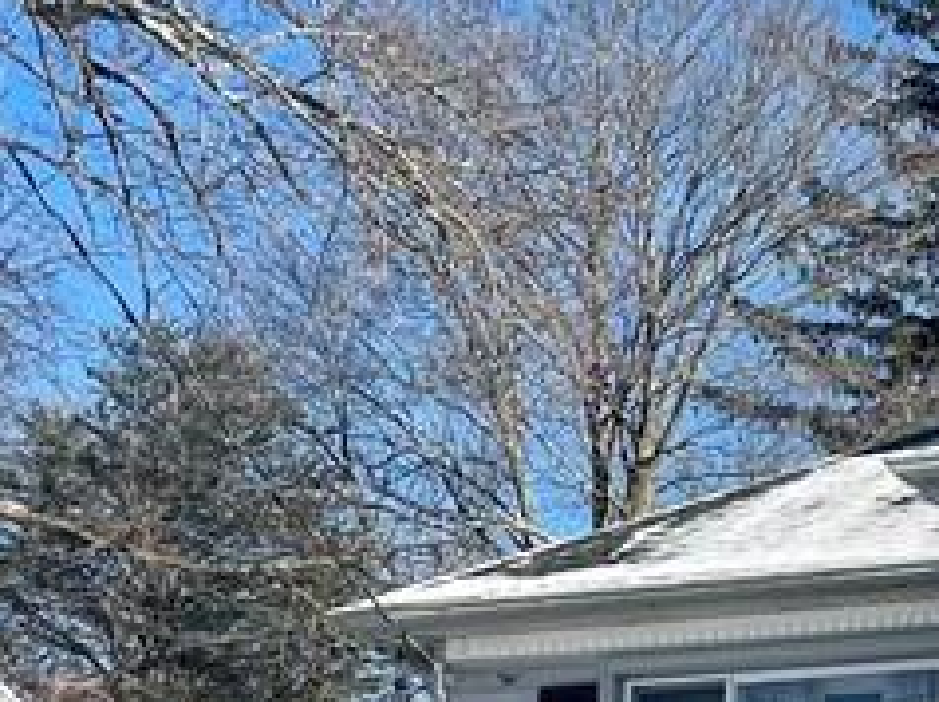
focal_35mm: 112
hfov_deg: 16.5
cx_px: 1255
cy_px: 757
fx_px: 3035
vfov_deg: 13.0
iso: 32
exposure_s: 1/3861
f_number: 1.6
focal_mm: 4.2
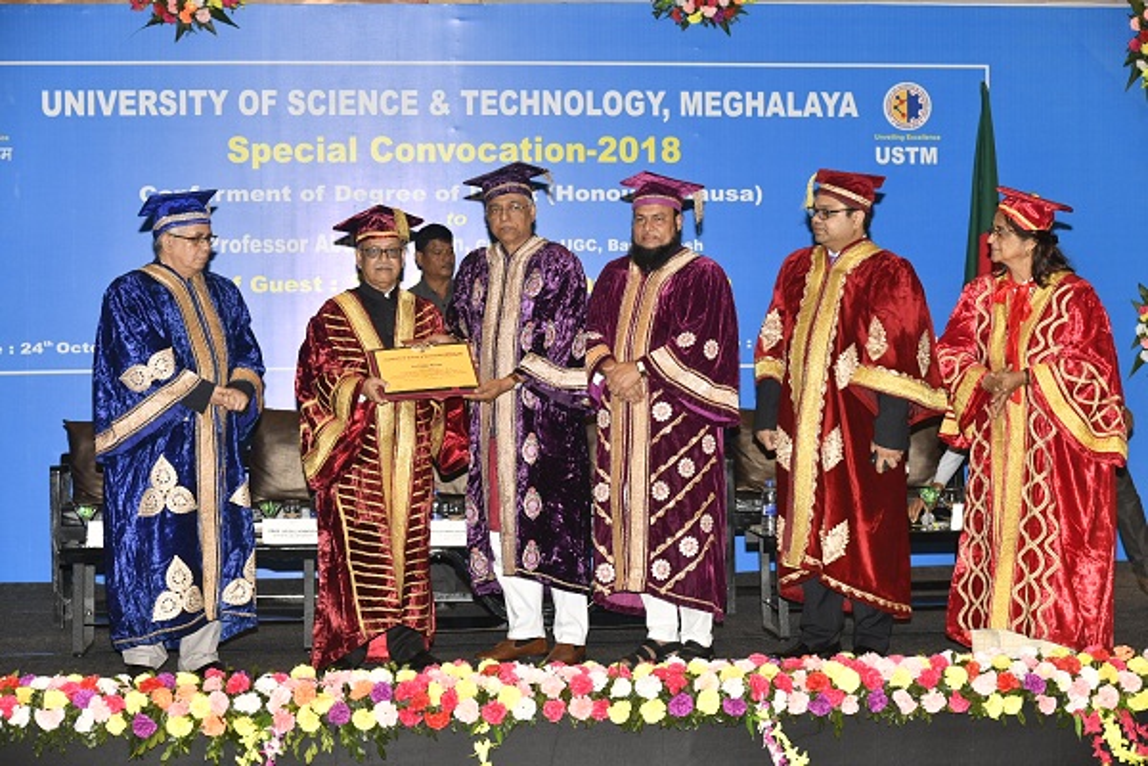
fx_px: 2391
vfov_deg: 18.2
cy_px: 383
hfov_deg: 27.0
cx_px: 574
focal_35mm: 75
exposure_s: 1/125
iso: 1000
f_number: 5
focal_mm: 75
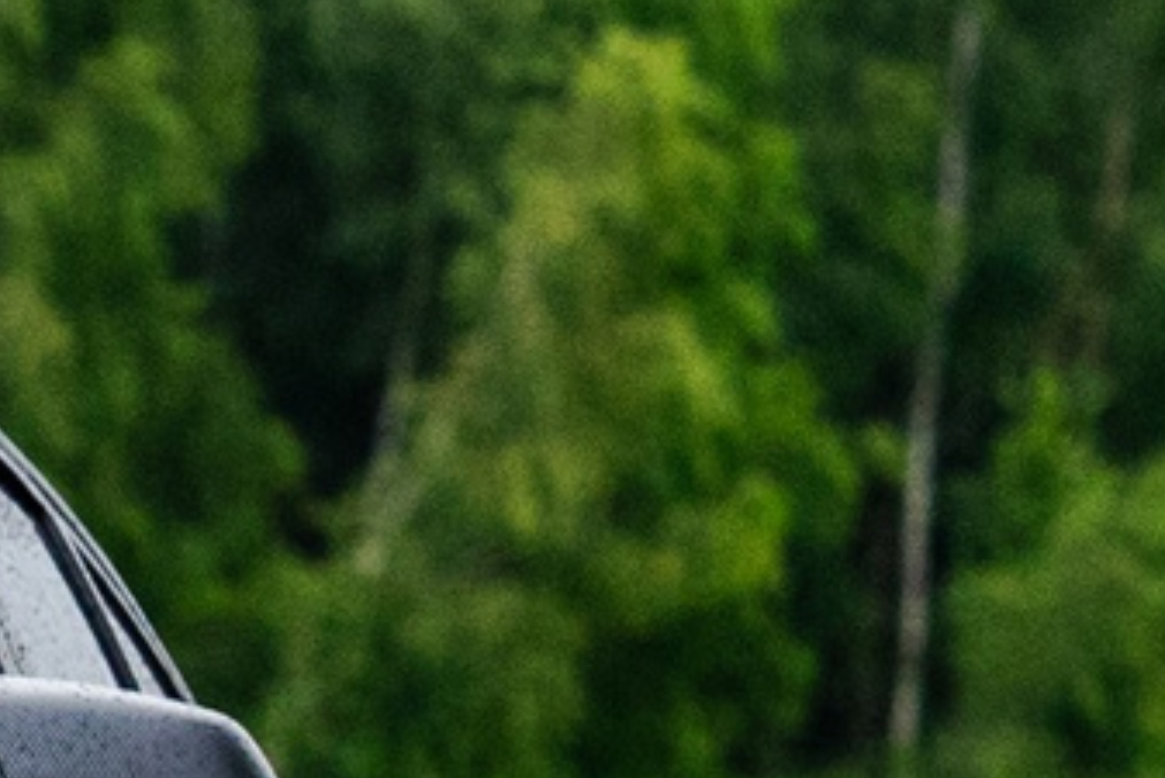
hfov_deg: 2.7
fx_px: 24118
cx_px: -3136
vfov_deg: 1.8
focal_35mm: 745
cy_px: 1079
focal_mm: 85
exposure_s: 1/250
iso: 640
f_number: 4
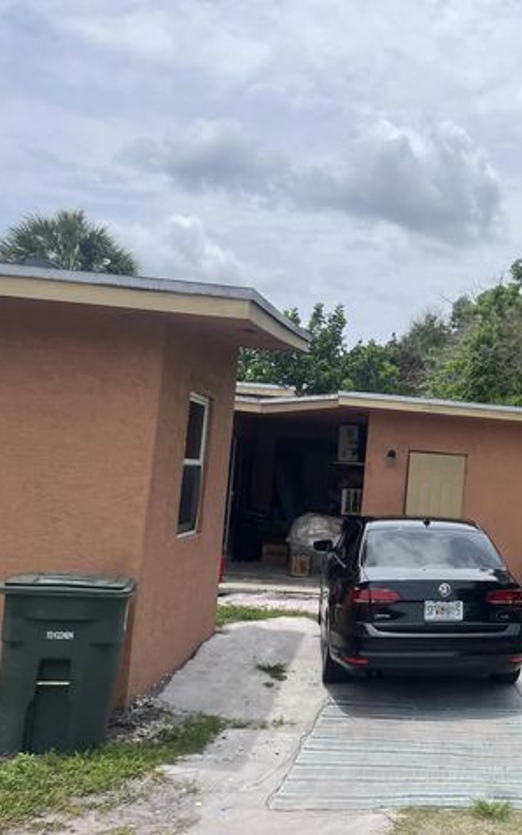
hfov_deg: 31.5
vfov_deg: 52.8
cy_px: 417
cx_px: 538
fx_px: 842
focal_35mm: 37
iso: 50
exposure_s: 1/5556
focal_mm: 5.1
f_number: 1.6
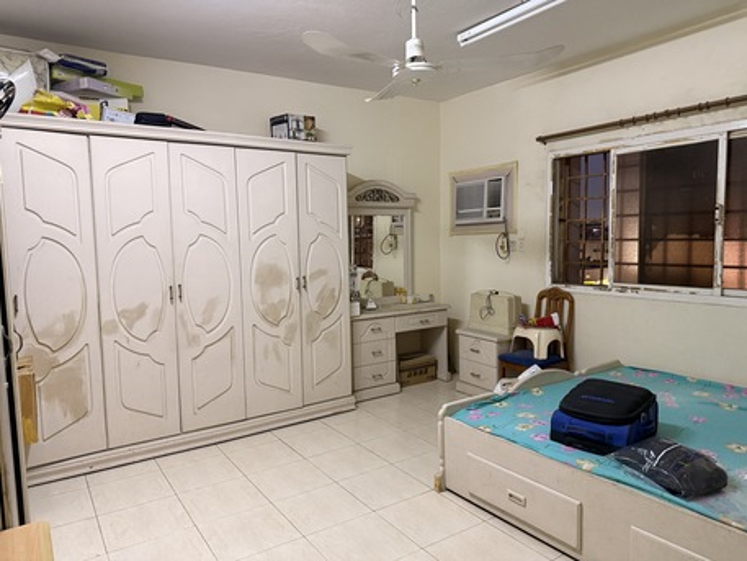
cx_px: 374
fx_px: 518
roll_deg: +1.4
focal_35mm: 24
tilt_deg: -4.2
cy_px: 280
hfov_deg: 71.6
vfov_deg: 56.8
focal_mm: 6.76
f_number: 1.78
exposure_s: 1/40
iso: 640
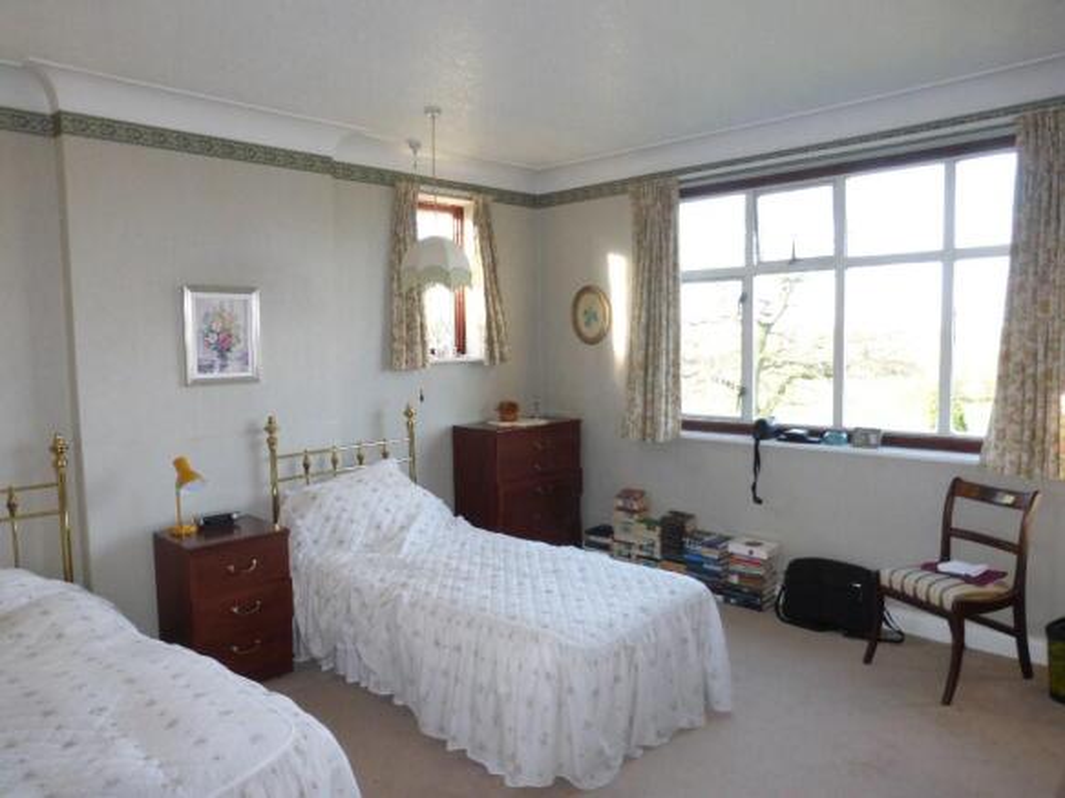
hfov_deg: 71.6
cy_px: 399
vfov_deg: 56.8
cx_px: 532
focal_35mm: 24
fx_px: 738
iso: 200
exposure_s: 1/60
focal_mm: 4.3
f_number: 3.3
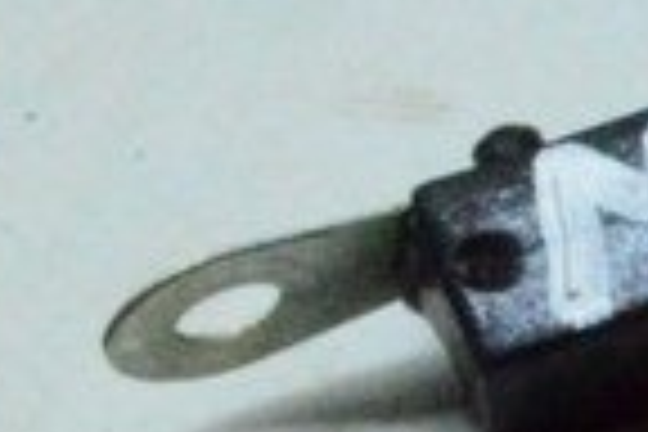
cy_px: 268
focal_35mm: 309
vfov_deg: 4.5
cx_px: 1876
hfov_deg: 6.2
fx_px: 5553
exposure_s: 1/80
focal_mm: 29
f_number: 29
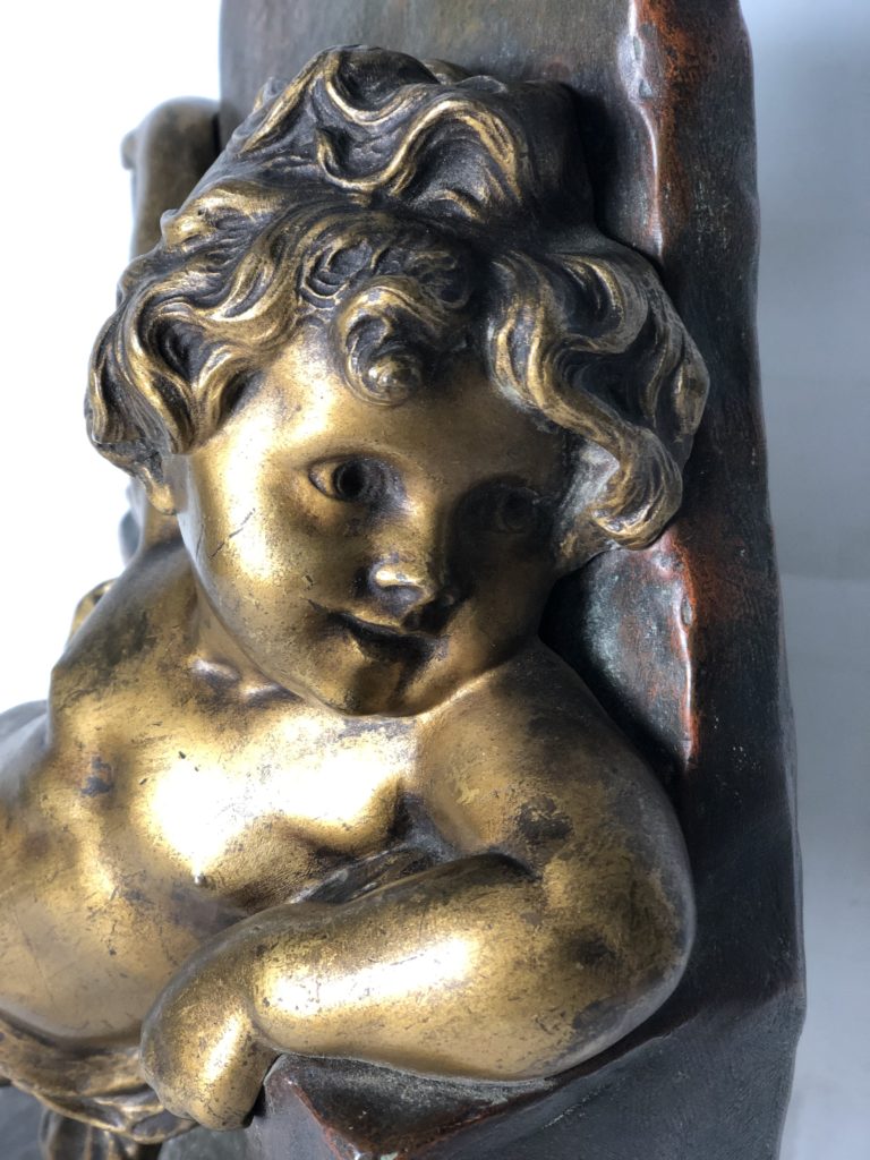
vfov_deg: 36.8
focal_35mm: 52
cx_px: 435
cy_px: 580
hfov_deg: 28.0
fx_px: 1743
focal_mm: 6
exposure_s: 1/25
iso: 125
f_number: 2.4
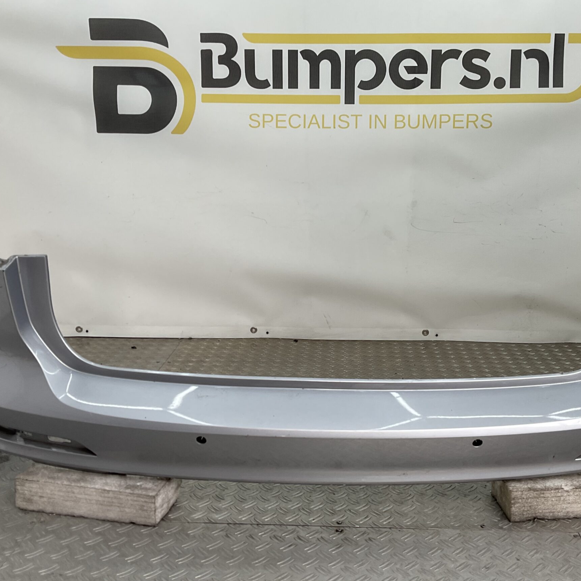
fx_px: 722
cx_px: 334
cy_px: 290
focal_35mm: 38
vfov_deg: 43.9
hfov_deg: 43.7
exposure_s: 1/192
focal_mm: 3
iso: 16
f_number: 1.8
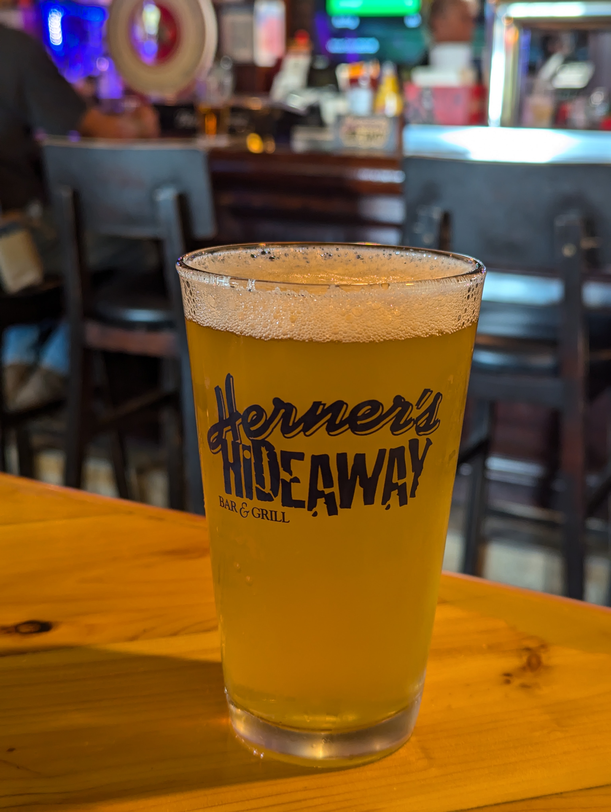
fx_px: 1127
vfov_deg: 39.6
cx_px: 306
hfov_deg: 30.3
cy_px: 406
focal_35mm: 48
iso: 110
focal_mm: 6.81
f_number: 1.85
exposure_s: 1/30
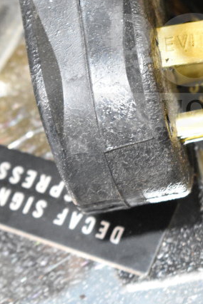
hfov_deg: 7.7
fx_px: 1498
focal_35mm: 177
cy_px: 70
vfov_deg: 11.6
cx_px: 172
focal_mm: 55
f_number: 6.3
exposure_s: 1/160
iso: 6400
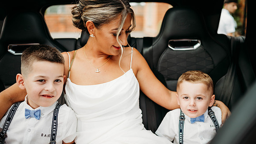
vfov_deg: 32.0
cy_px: 68
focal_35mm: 37
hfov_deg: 54.0
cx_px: 128
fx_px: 251
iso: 450
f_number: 1.8
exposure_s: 1/200
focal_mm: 35
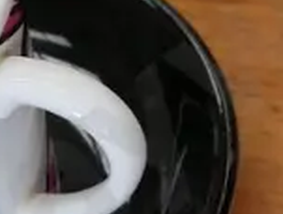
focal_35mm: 230
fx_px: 1885
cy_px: 24
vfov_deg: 6.5
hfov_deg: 8.5
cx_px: 283
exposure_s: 1/60
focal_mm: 17
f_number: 4
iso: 640
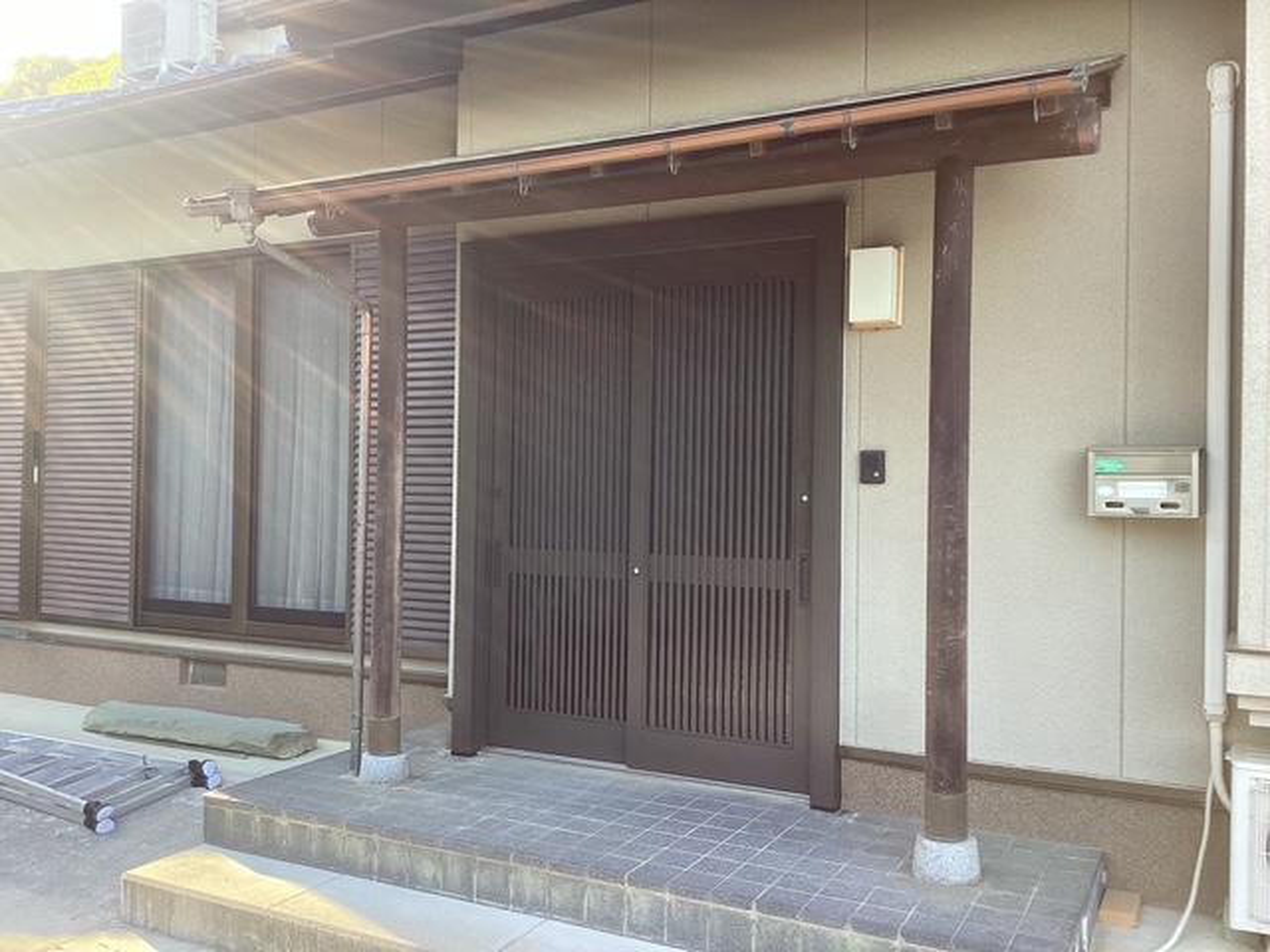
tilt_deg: -0.2
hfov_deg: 58.4
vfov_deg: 45.4
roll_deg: -0.2
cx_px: 635
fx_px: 1137
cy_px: 476
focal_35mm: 31
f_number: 2.4
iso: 50
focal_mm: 3.3
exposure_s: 1/120
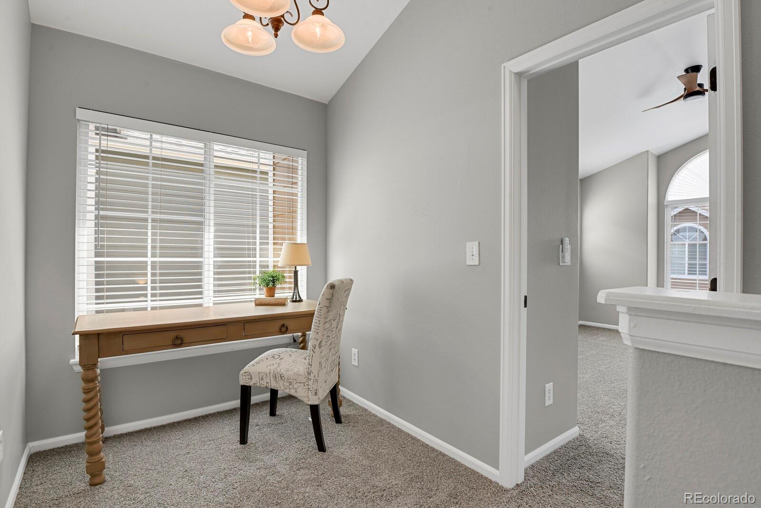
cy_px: 254
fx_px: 359
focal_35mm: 17
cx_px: 380
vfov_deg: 70.4
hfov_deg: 93.3
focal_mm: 17
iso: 250
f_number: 8
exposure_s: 1/1.67
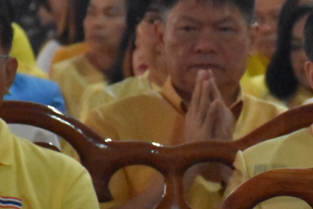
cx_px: 389
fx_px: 4688
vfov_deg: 2.6
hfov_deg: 3.8
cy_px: 173
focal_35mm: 539
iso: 11400
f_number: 5.6
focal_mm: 100
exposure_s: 1/125
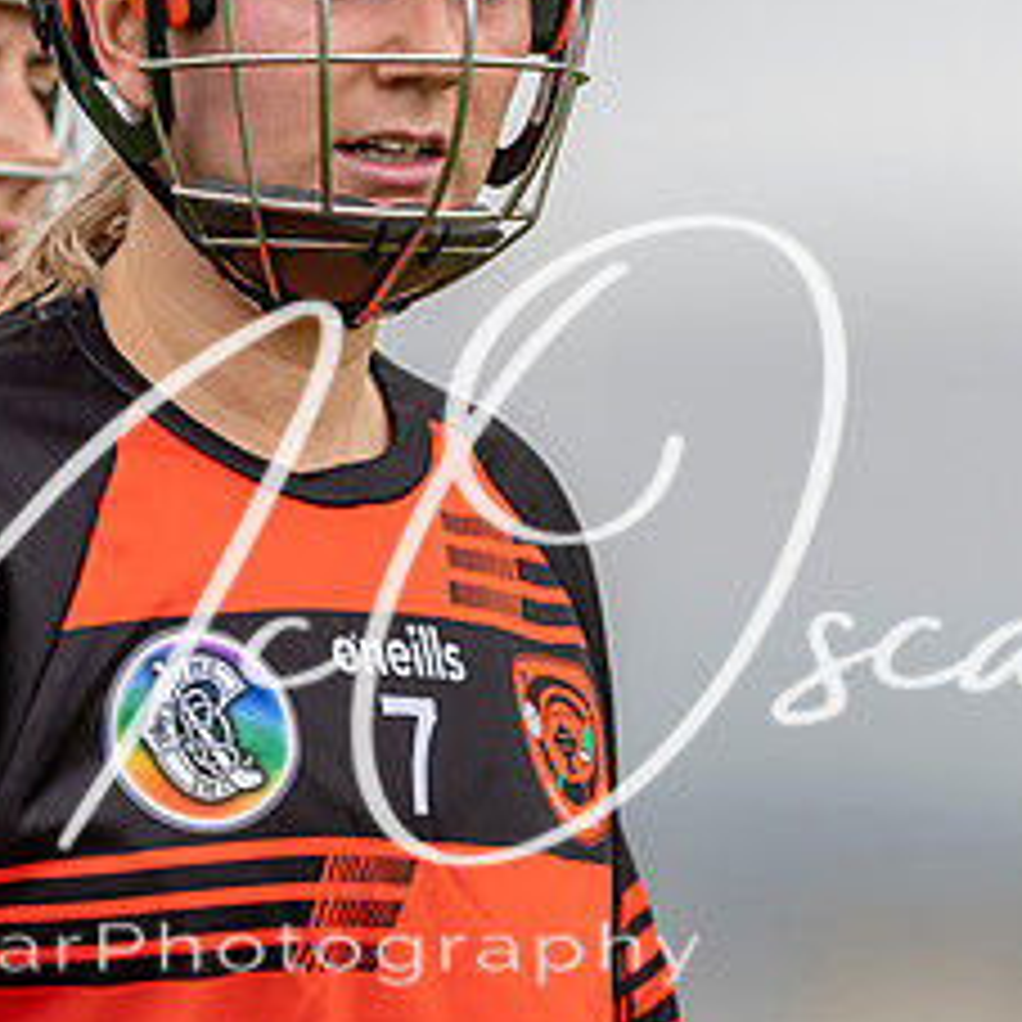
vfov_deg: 1.8
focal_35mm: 978
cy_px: 299
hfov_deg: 1.8
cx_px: -90
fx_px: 32668
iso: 110
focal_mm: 300
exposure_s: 1/1000
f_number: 2.8
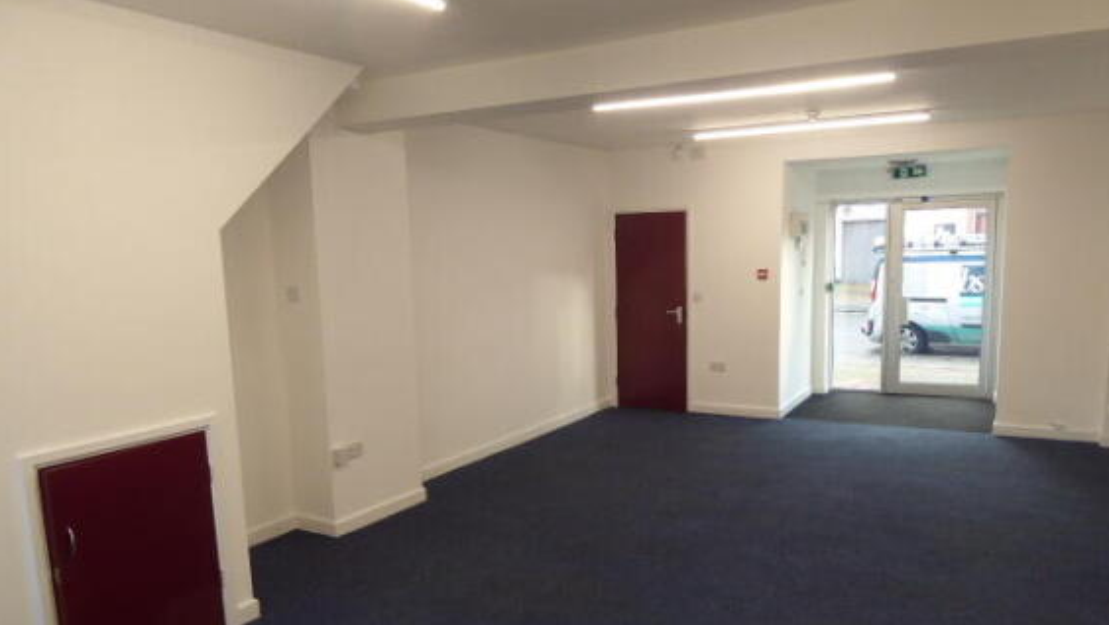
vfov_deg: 42.7
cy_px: 382
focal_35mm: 27
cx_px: 563
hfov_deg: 69.8
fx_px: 794
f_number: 3.3
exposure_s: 1/60
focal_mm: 4.3
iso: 250
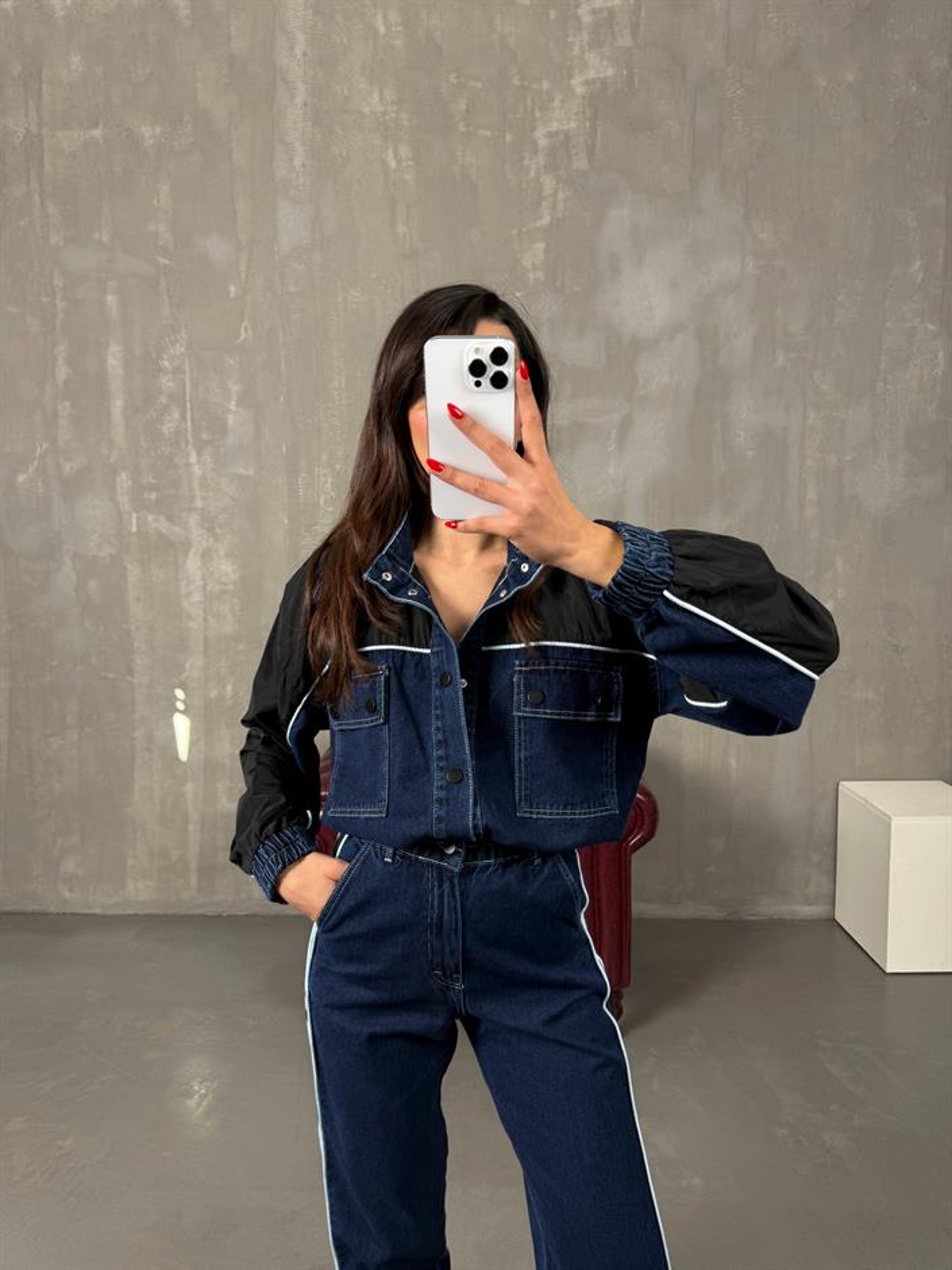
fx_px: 880
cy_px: 635
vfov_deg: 71.6
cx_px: 476
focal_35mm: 24
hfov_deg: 56.8
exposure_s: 1/121
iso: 80
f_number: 1.78
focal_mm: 6.76
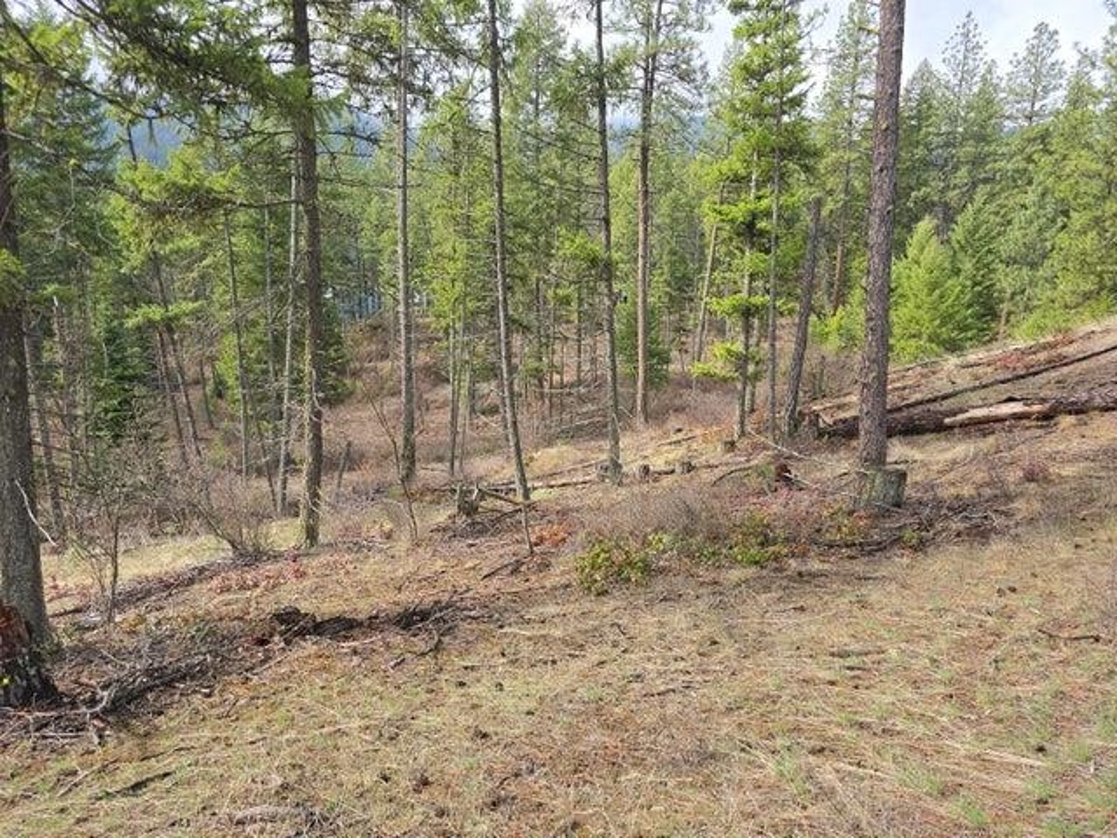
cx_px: 558
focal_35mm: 23
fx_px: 742
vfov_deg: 58.9
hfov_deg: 73.9
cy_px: 419
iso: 12
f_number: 1.7
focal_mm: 6.3
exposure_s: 1/286
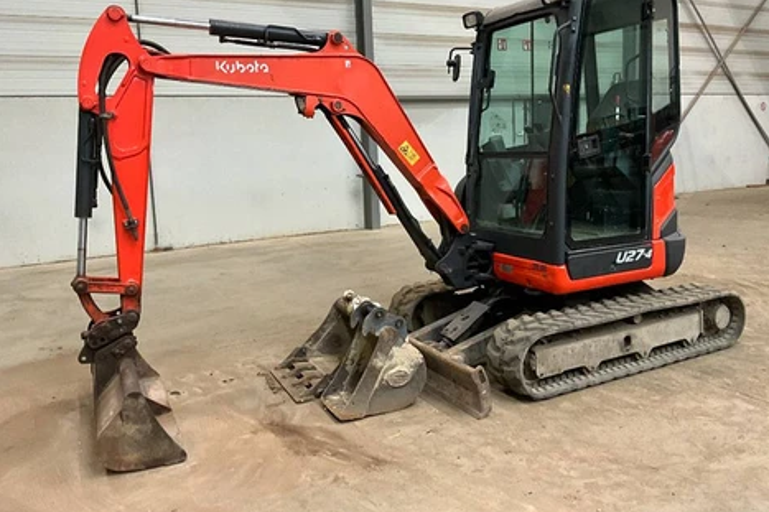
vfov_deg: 42.2
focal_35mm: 31
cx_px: 392
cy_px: 227
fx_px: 662
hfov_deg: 60.3
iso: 200
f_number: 1.8
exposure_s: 1/60
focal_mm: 3
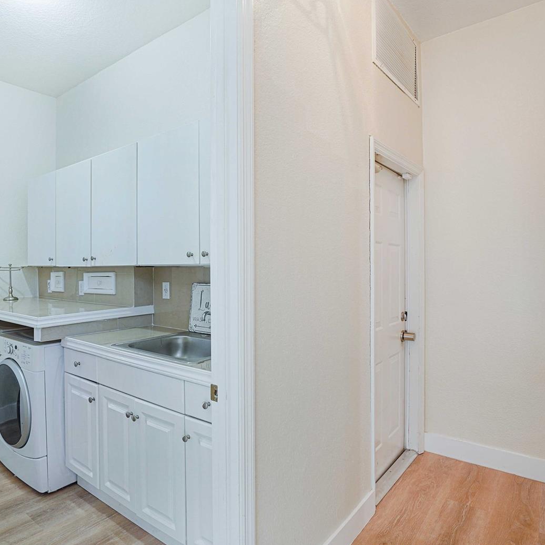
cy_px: 268
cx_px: 244
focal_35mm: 21
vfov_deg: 72.1
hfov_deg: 71.9
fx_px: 374
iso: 640
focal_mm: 16
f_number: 4.5
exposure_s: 1/160
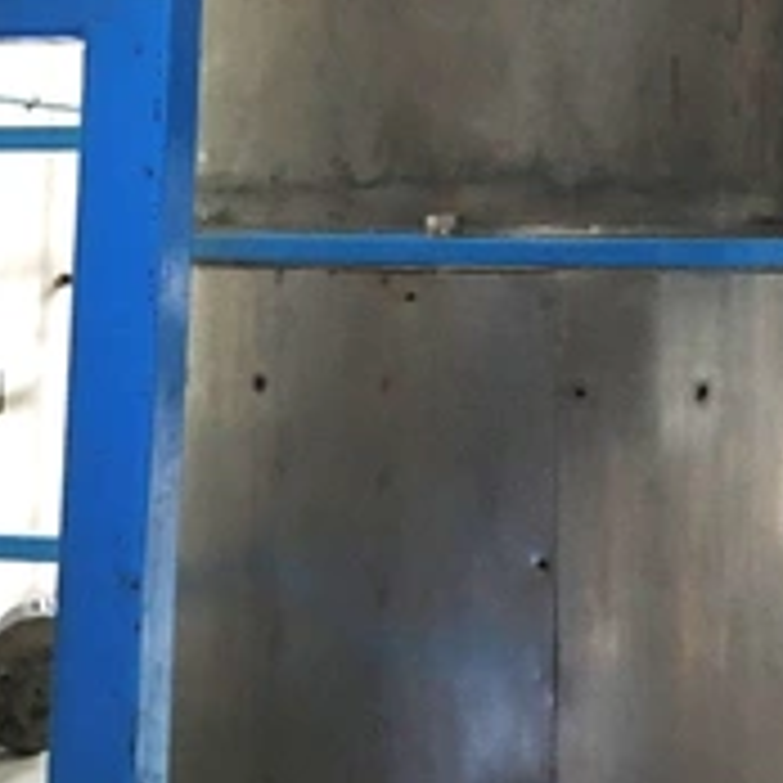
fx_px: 1510
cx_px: 518
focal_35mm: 59
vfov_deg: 28.2
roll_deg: -0.3
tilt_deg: +4.6
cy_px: 104
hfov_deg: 28.9
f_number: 2.2
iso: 200
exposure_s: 1/17
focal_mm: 4.15
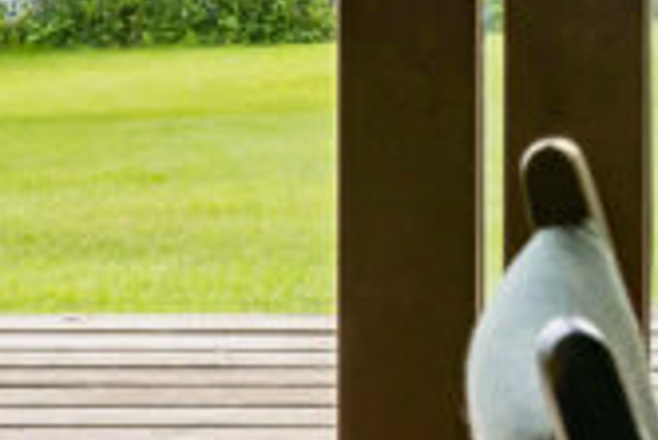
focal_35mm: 296
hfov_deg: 6.9
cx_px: 563
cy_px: -581
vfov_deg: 4.5
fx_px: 5422
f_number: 8
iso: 200
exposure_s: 1/200
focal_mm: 41
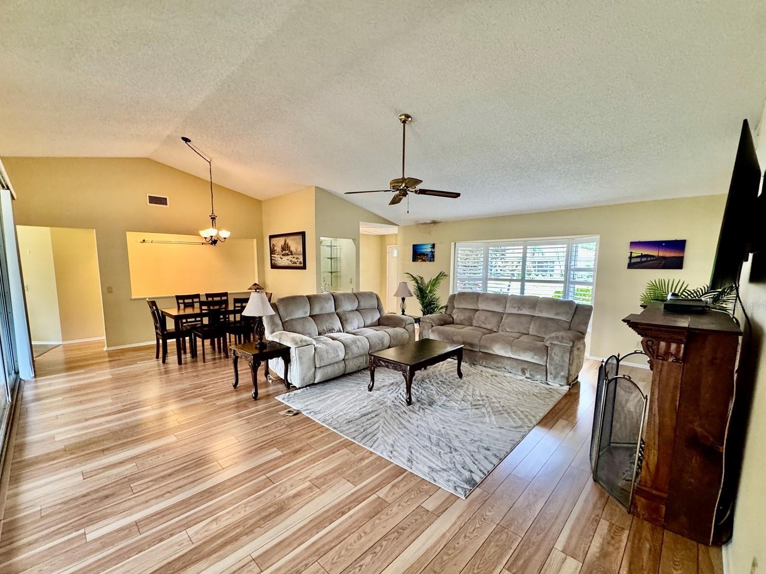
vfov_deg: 81.7
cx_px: 367
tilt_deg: -7.9
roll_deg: -0.7
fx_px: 332
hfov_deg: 98.1
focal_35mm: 15
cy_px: 305
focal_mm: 2.22
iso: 320
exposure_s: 1/60
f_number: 2.2
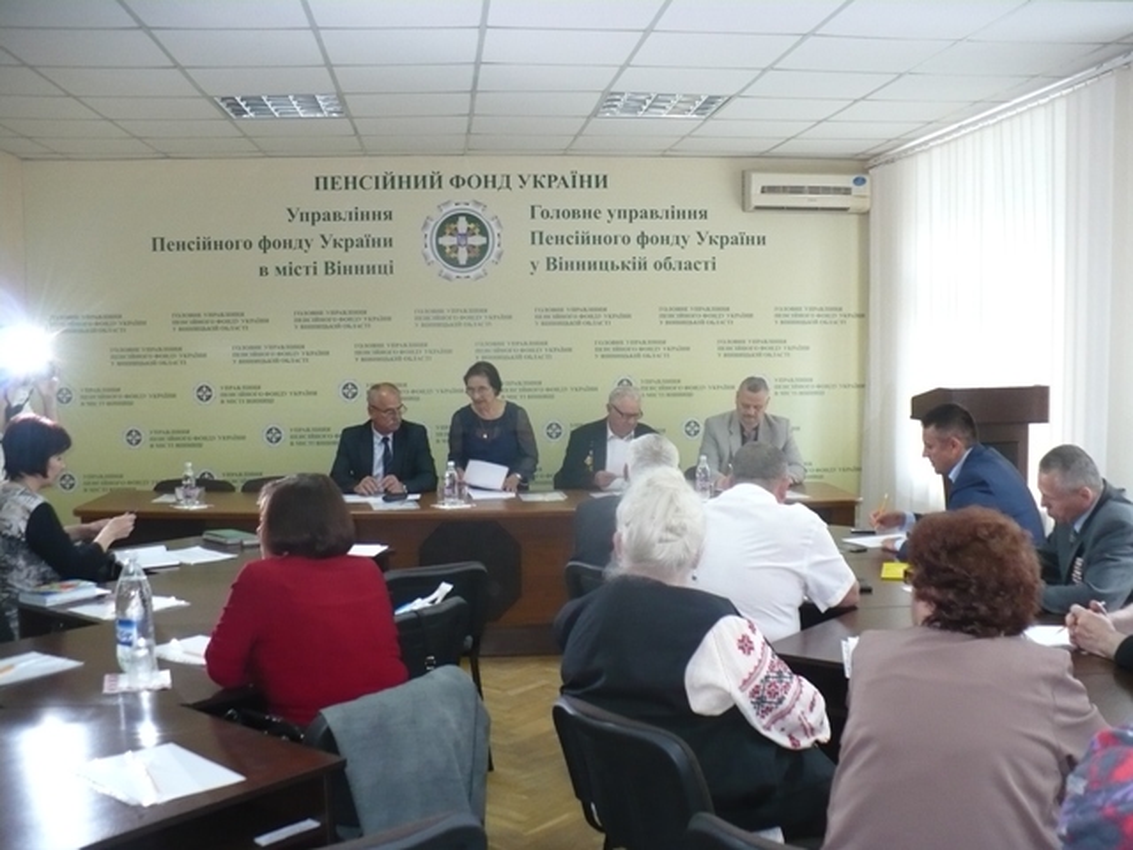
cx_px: 566
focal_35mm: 37
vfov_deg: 38.7
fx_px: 1211
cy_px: 425
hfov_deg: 50.1
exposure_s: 1/30
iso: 250
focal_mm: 6.1
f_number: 2.8
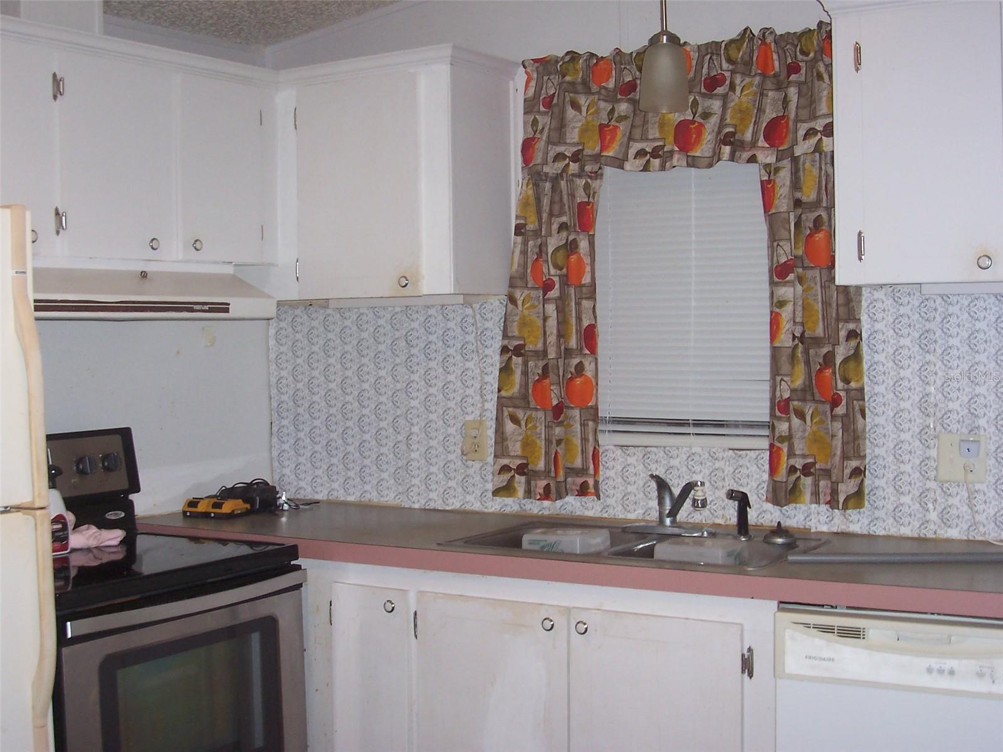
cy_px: 376
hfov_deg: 41.2
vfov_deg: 31.5
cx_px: 502
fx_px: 1333
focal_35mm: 46
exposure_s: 1/60
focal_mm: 7
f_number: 3
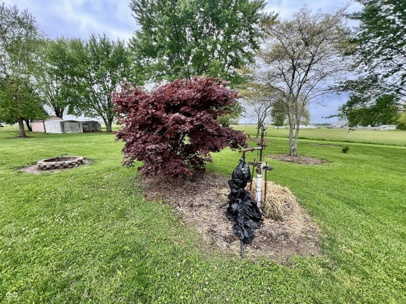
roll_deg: -0.6
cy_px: 152
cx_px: 203
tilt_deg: -10.3
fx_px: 152
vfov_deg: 89.9
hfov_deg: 106.2
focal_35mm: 13
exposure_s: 1/345
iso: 32
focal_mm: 1.57
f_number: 1.8
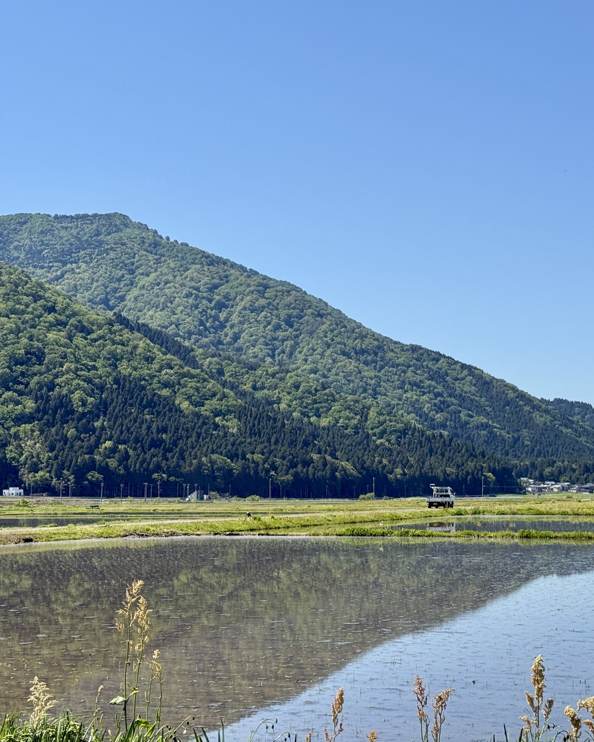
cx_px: 384
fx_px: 1384
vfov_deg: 30.0
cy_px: 371
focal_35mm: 63
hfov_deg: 24.1
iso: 64
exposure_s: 1/3891
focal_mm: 6.76
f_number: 1.78
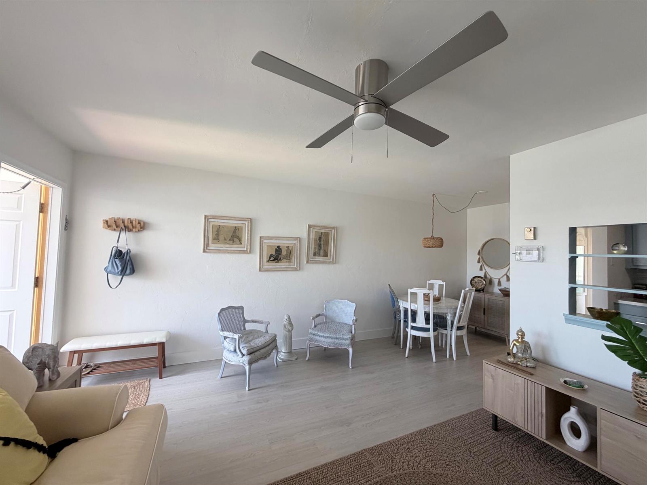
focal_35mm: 14
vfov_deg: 85.7
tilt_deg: +1.9
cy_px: 242
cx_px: 324
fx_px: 262
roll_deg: -1.0
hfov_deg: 102.1
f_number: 2.2
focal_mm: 2.22
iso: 160
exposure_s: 1/121
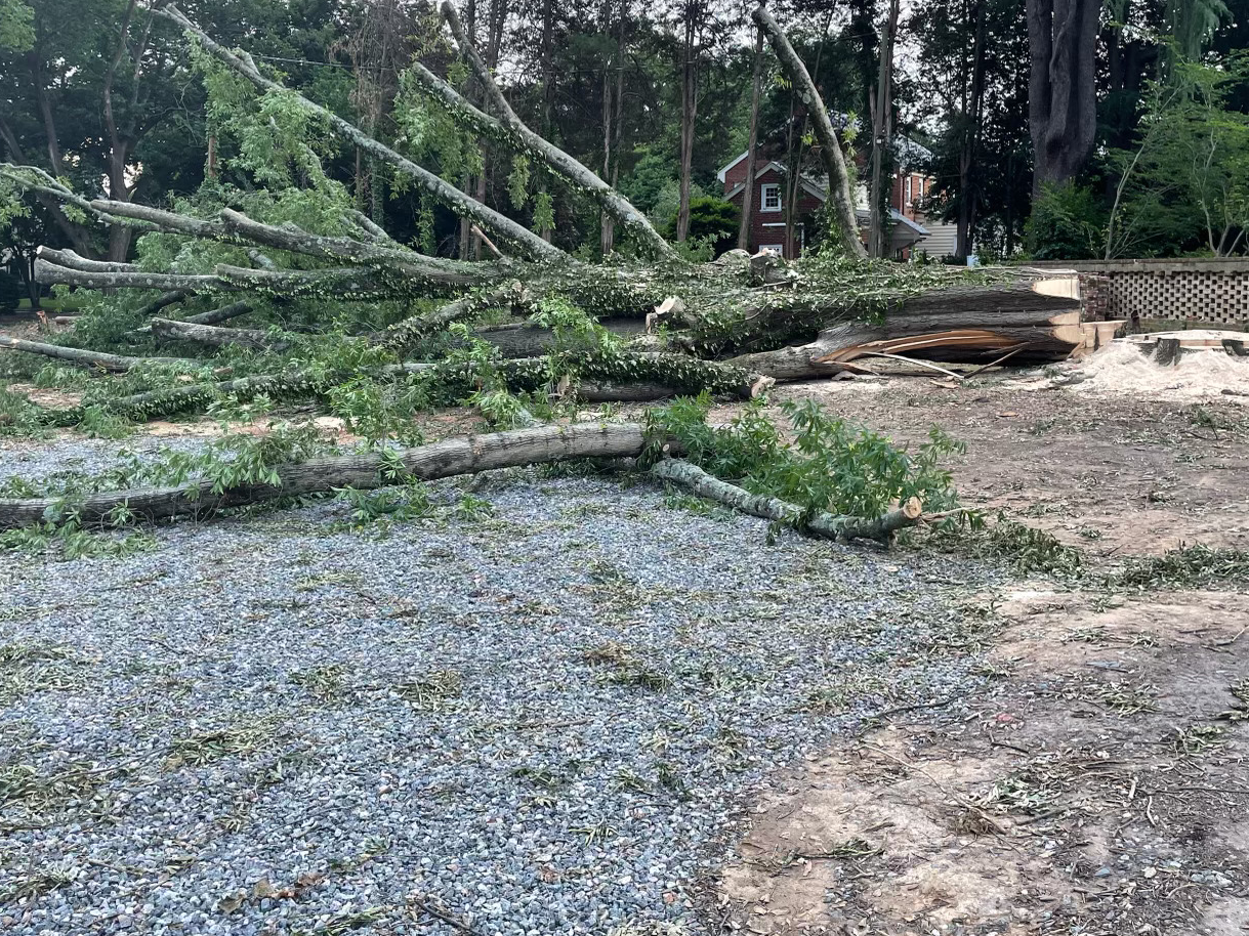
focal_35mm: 32
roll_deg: +1.3
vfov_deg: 44.0
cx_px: 608
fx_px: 1154
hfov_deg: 56.8
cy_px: 384
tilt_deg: -6.0
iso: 100
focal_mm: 4.2
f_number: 1.6
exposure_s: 1/121
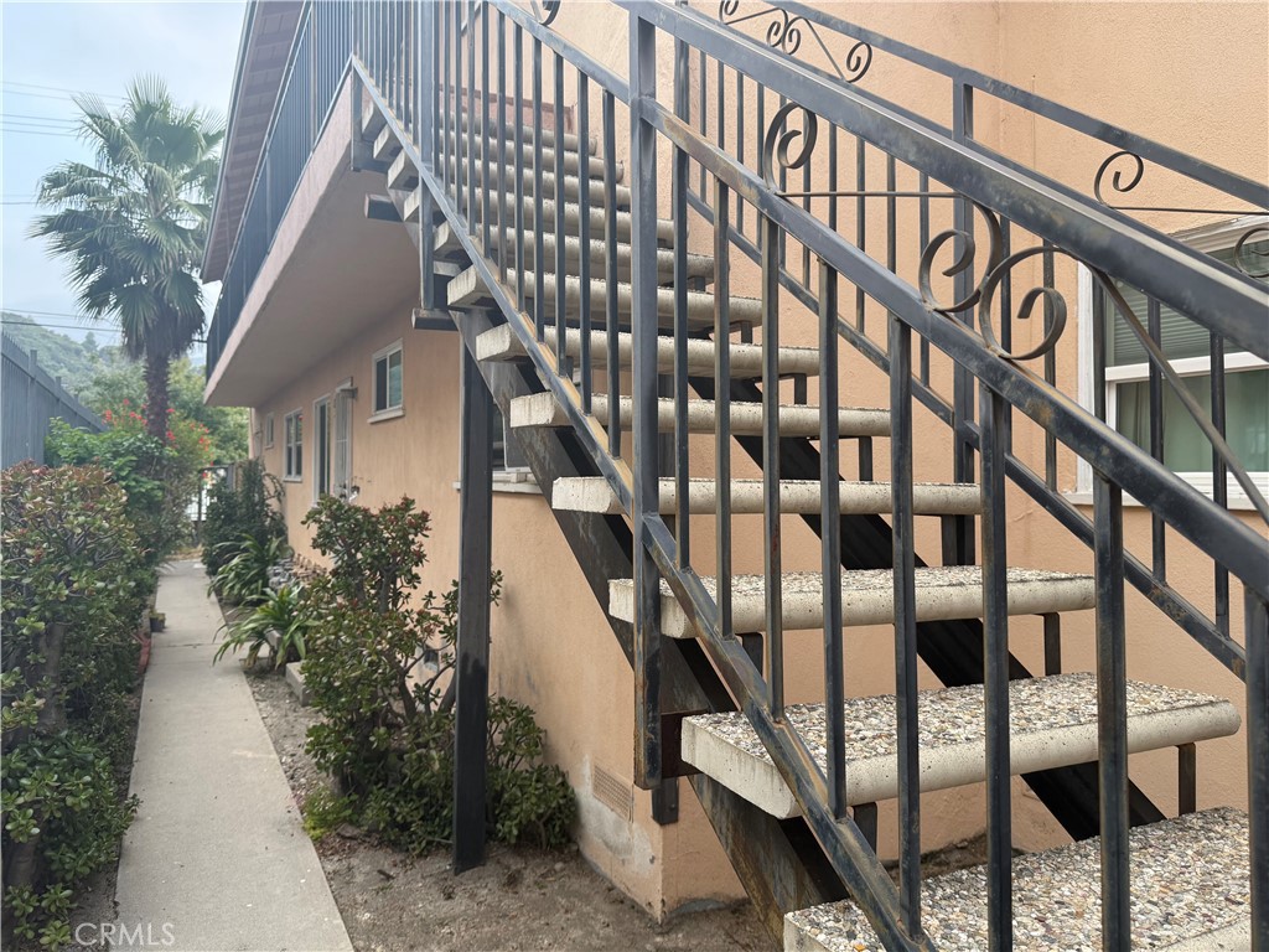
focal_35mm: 24
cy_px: 476
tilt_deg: +1.4
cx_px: 634
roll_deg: -0.7
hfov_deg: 71.6
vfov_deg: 56.8
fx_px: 880
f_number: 1.78
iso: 100
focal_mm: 6.76
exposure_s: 1/229
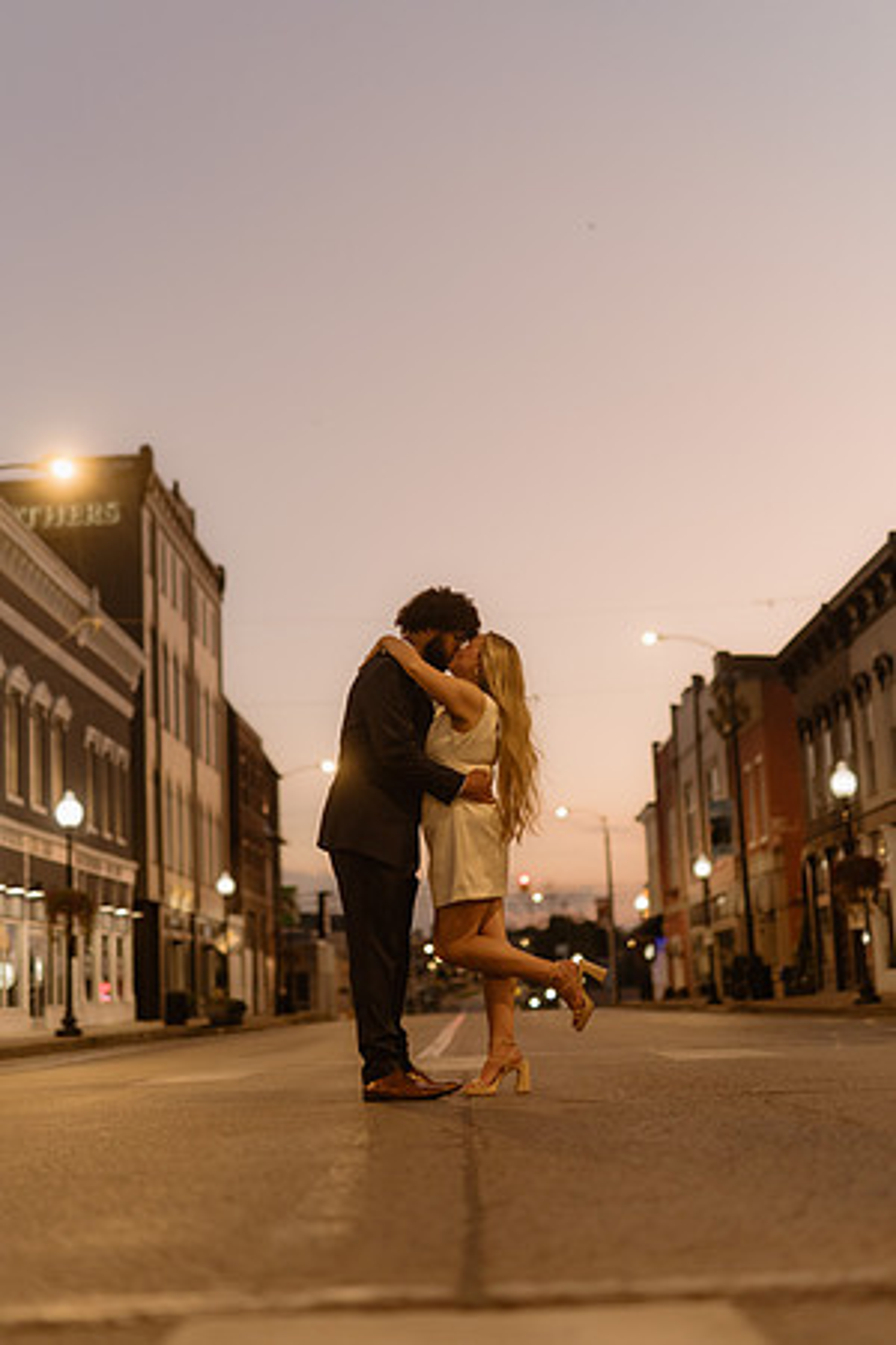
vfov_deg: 39.6
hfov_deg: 27.0
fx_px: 1867
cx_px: 448
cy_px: 672
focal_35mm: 50
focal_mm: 50
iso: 1000
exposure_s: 1/320
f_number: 1.4
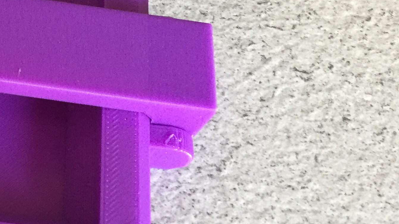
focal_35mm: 77
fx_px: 815
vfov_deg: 15.7
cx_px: -62
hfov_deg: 25.1
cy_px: 80
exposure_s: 1/33
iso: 160
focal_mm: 4.15
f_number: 2.2
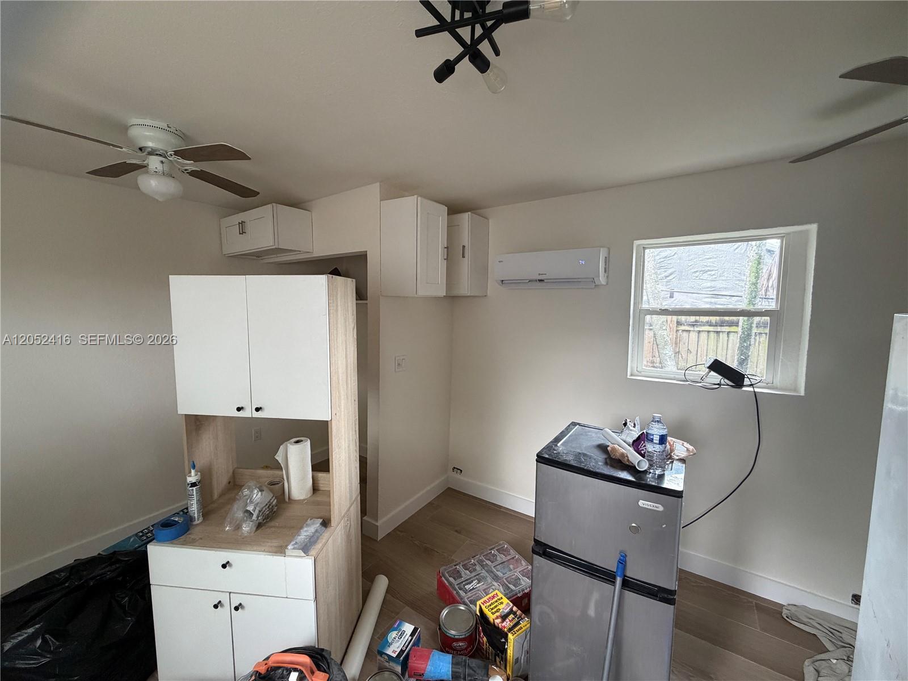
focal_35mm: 14
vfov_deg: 85.7
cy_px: 340
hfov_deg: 102.1
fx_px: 367
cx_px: 454
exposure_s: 1/76
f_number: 2.2
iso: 320
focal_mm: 2.22
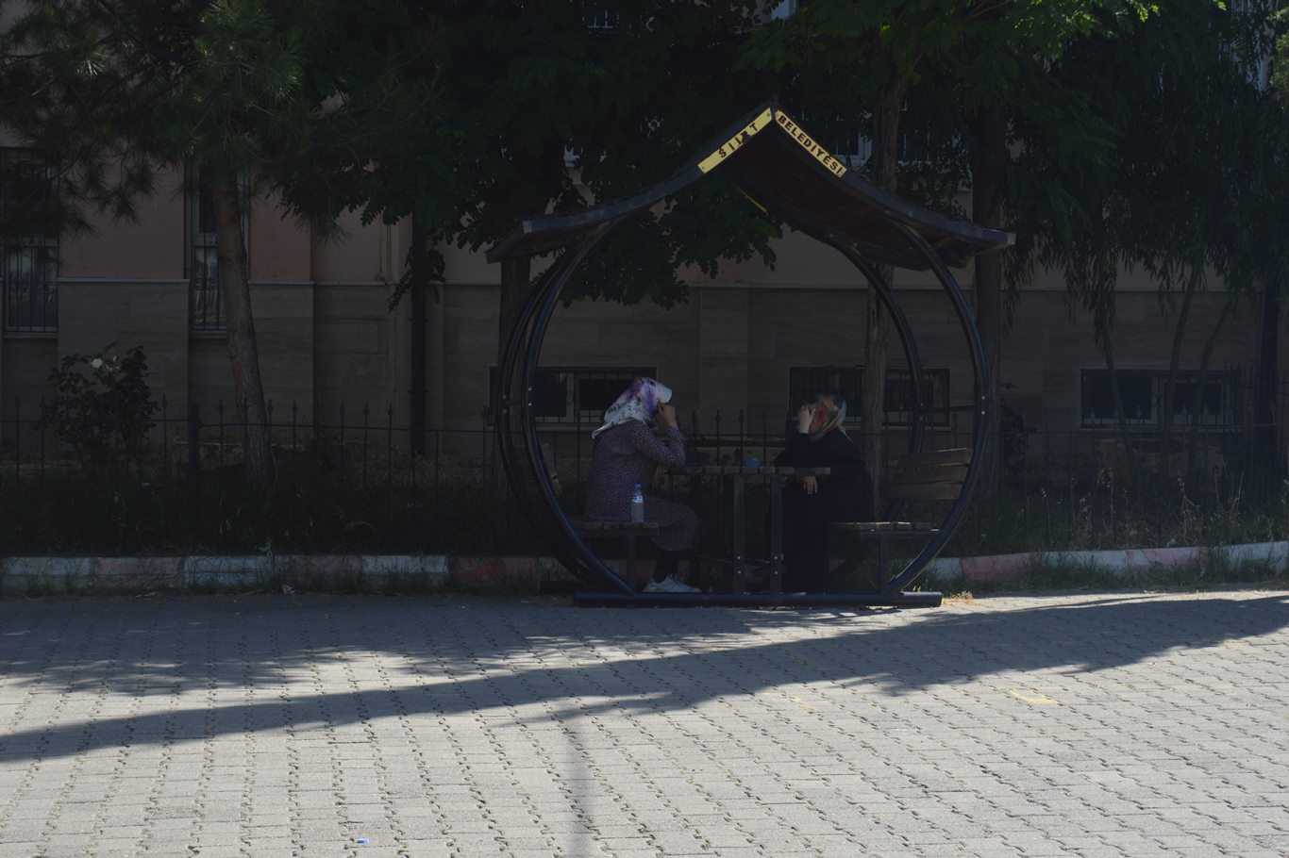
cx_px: 644
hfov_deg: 24.6
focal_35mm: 82
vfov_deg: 16.5
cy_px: 429
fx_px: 2953
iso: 100
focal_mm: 55
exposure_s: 1/200
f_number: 7.1
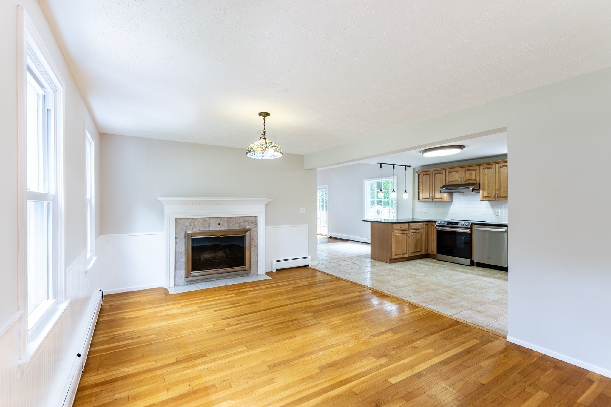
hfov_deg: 96.8
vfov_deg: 73.7
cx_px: 306
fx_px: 271
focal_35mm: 16
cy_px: 204
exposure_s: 1/1.67
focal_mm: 16
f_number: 8
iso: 100
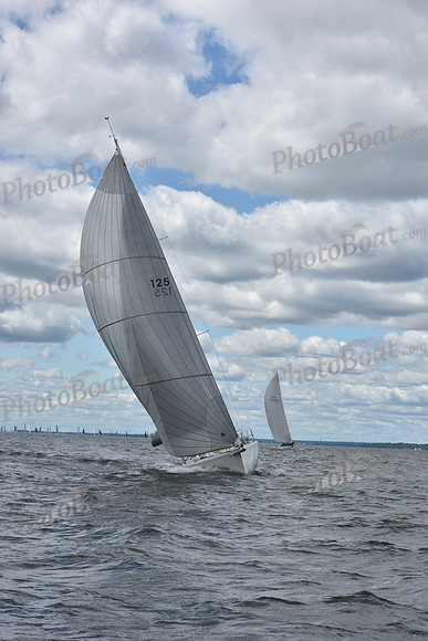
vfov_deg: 25.4
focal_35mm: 80
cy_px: 320
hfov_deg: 17.1
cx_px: 214
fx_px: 1426
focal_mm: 80
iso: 250
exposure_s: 1/800
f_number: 11
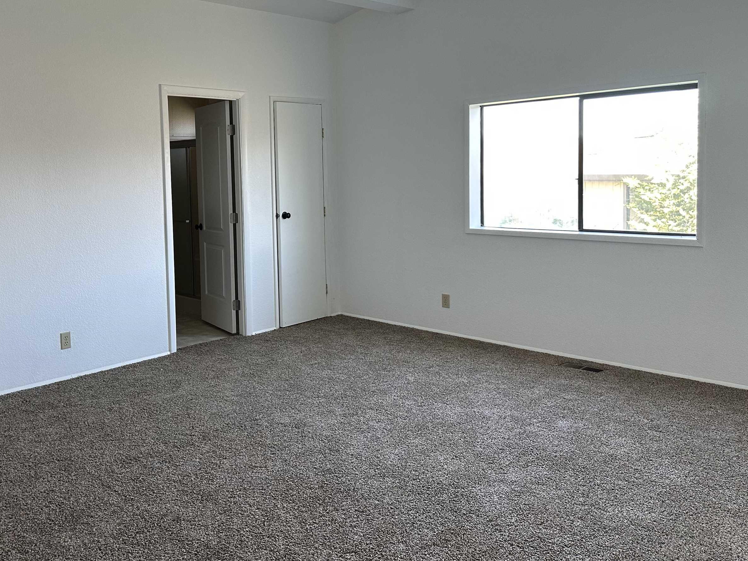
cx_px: 267
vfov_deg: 45.1
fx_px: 670
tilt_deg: -3.6
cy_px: 209
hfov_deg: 57.4
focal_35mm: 31
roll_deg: +1.9
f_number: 1.78
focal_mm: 6.86
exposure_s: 1/121
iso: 200
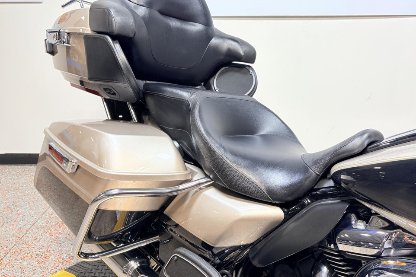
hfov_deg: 61.8
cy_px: 131
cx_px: 227
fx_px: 347
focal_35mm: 30
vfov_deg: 43.6
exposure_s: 1/120
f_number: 1.6
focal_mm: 5.96
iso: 40
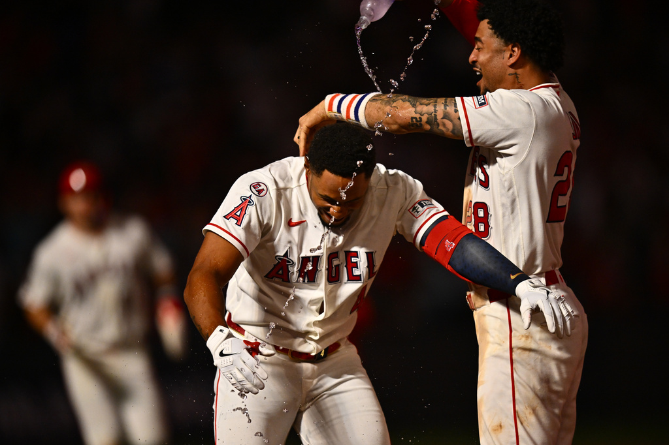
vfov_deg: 3.4
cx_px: 334
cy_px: 222
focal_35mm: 400
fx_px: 7431
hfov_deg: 5.2
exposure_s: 1/2000
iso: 2000
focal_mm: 400
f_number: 2.8
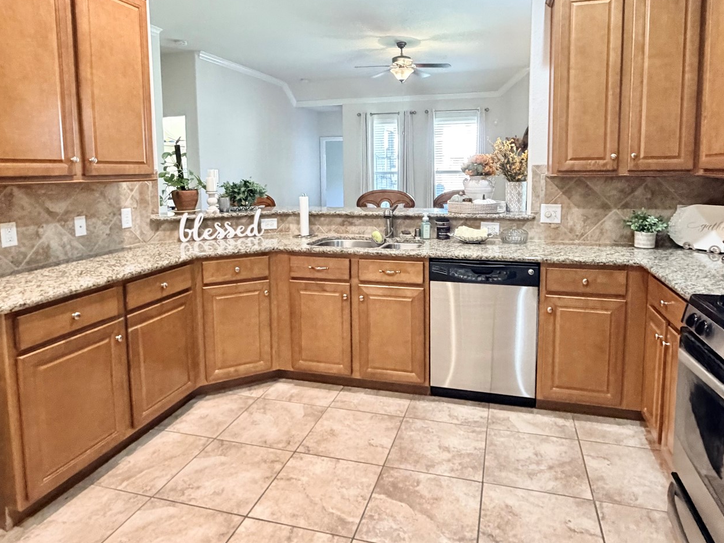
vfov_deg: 58.4
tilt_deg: -6.2
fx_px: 481
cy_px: 215
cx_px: 379
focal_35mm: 23
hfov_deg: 73.9
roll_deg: +0.3
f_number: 2.2
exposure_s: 1/60
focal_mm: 2.22
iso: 640
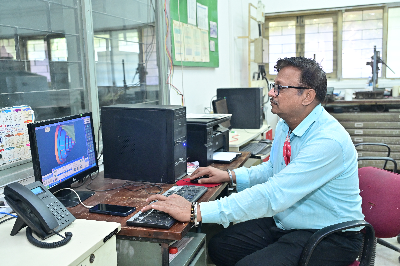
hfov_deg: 54.5
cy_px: 133
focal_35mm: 35
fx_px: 389
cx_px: 200
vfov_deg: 37.8
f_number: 4
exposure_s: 1/160
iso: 4000
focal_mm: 35
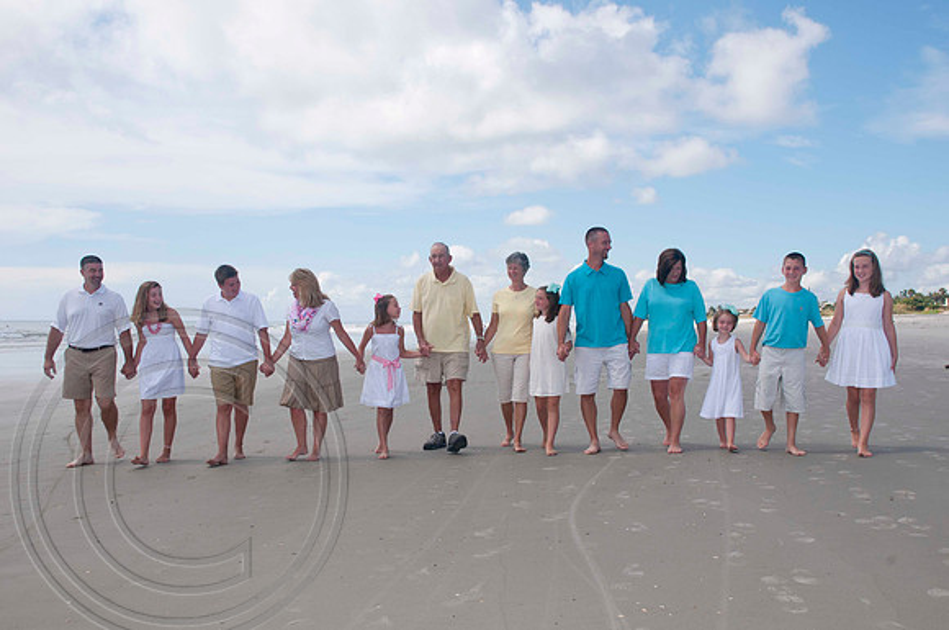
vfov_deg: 34.1
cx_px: 474
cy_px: 315
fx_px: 1027
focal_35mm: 39
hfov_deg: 49.6
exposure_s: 1/250
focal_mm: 26
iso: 100
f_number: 10
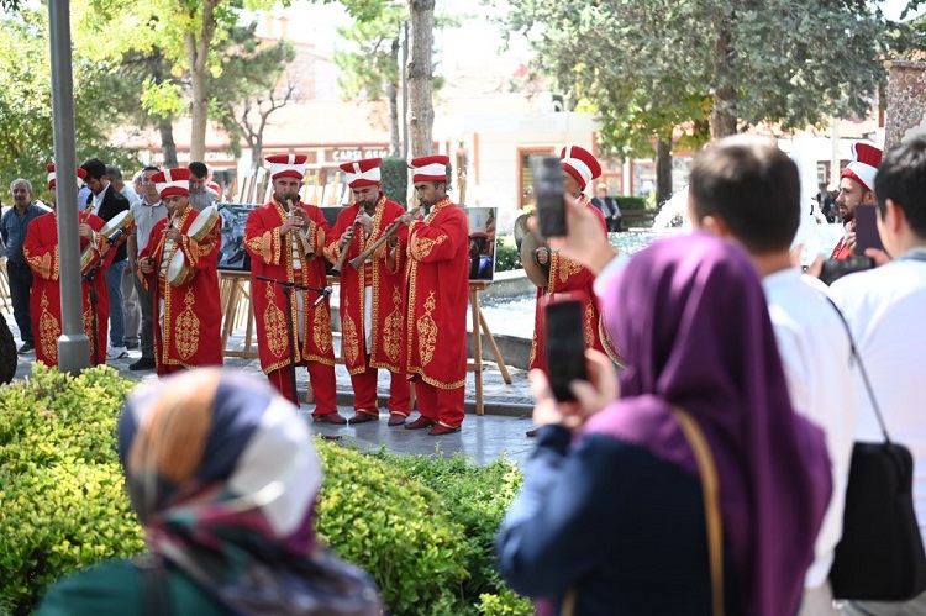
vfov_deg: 19.4
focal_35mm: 70
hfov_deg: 28.9
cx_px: 463
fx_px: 1799
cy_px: 308
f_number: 2.8
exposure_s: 1/1250
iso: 1000
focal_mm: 70
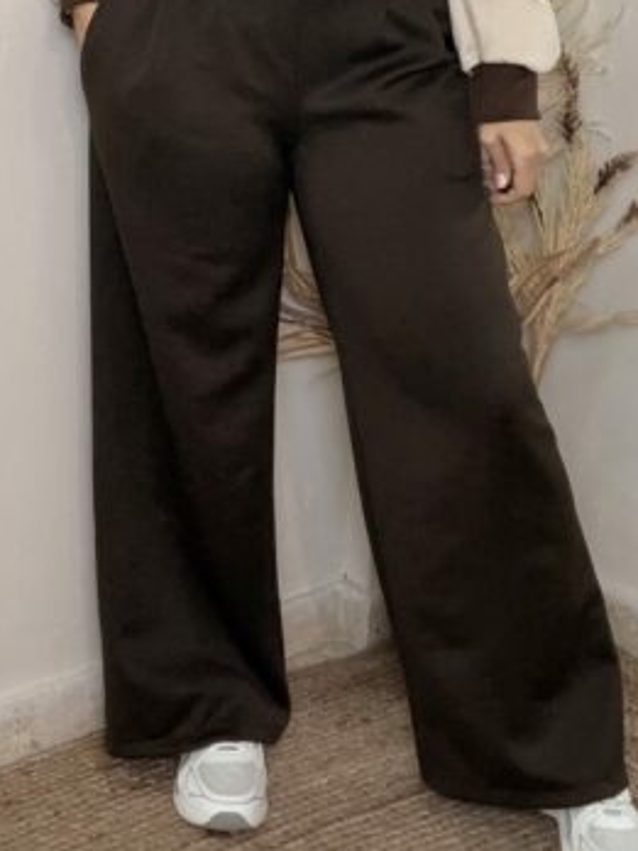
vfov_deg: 26.2
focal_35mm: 69
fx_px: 1696
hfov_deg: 21.2
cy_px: -66
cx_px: 200
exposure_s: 1/60
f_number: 1.9
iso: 160
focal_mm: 2.71
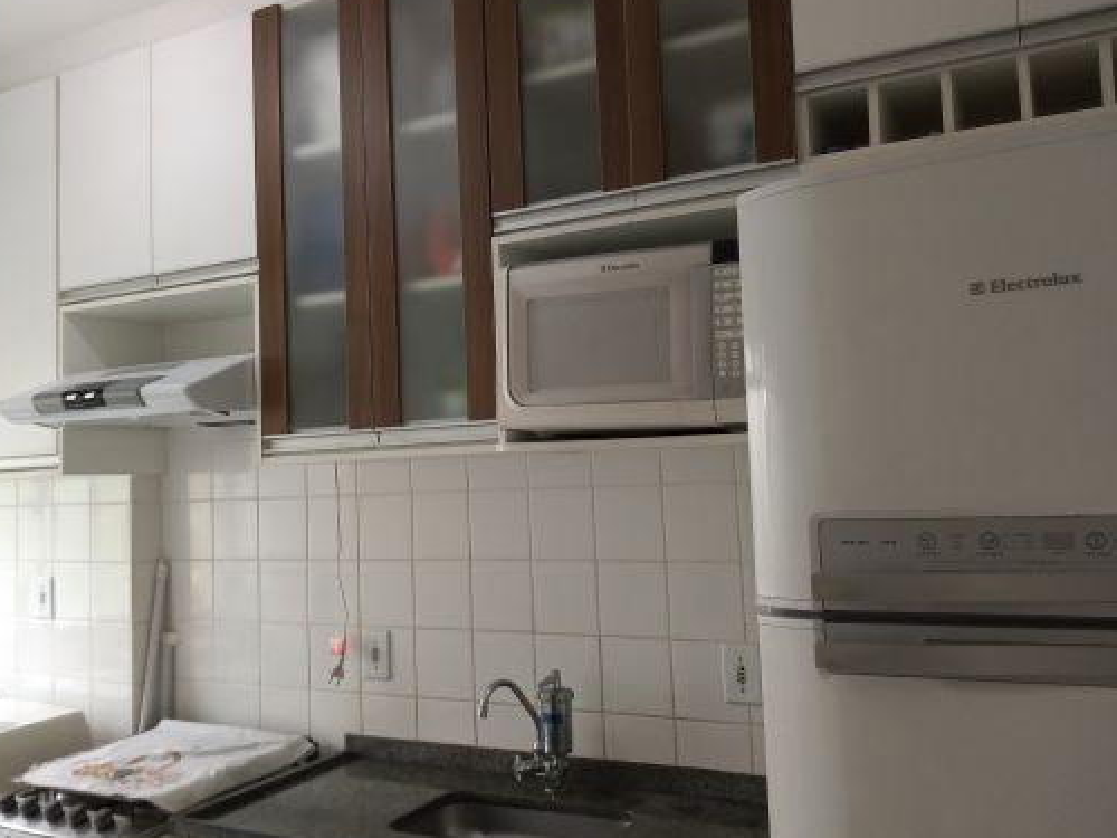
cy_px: 400
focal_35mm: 24
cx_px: 503
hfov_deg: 71.4
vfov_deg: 56.8
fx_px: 774
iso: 207
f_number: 2
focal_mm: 3.54
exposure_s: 1/50
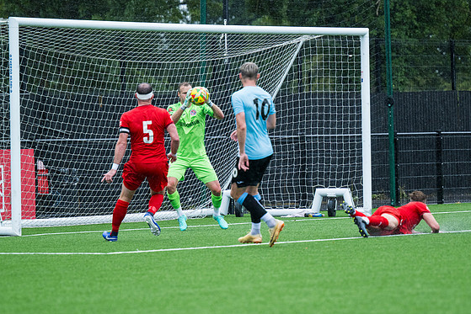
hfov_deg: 8.0
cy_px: 190
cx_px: 280
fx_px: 3350
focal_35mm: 256
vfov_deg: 5.4
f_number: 4
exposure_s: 1/2000
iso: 1000
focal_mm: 195
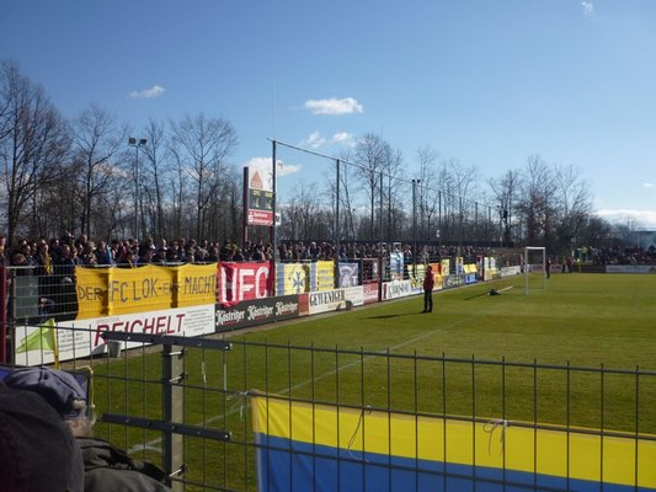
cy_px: 246
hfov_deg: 55.3
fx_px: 626
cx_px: 328
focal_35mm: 33
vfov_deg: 43.0
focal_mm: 5.5
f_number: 8
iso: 80
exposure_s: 1/250
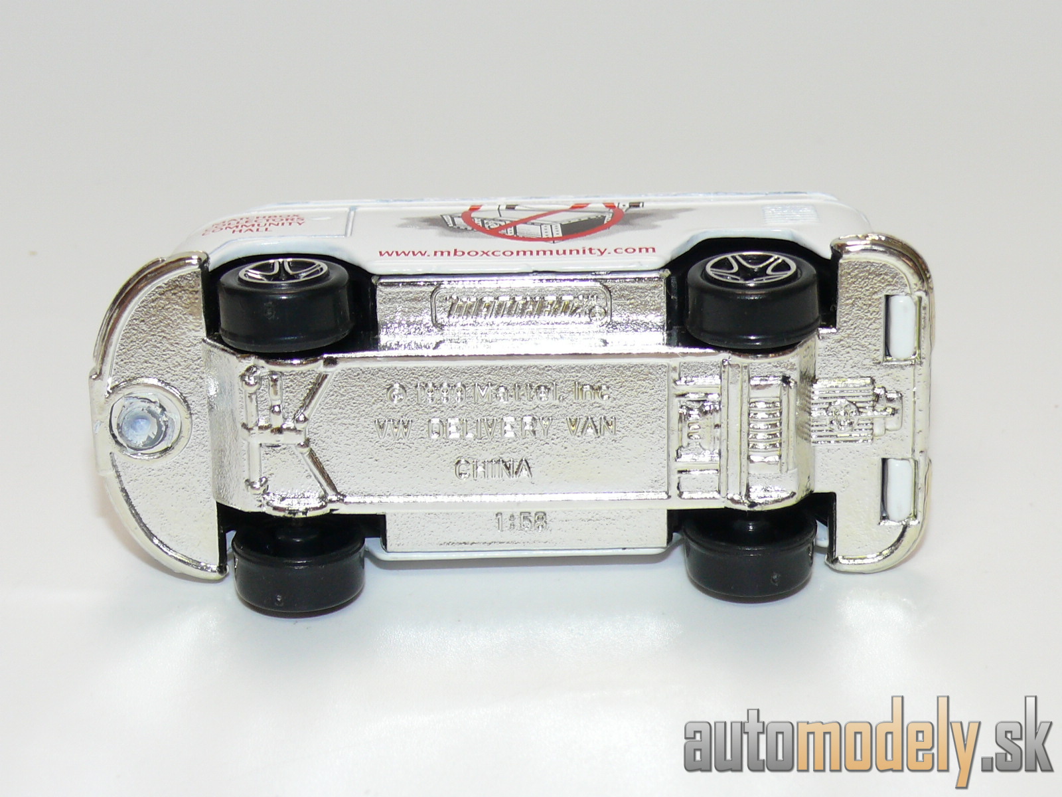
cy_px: 398
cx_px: 531
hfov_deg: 19.3
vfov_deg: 14.5
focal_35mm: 102
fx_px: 3129
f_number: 4
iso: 100
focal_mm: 13.3
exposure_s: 1/30
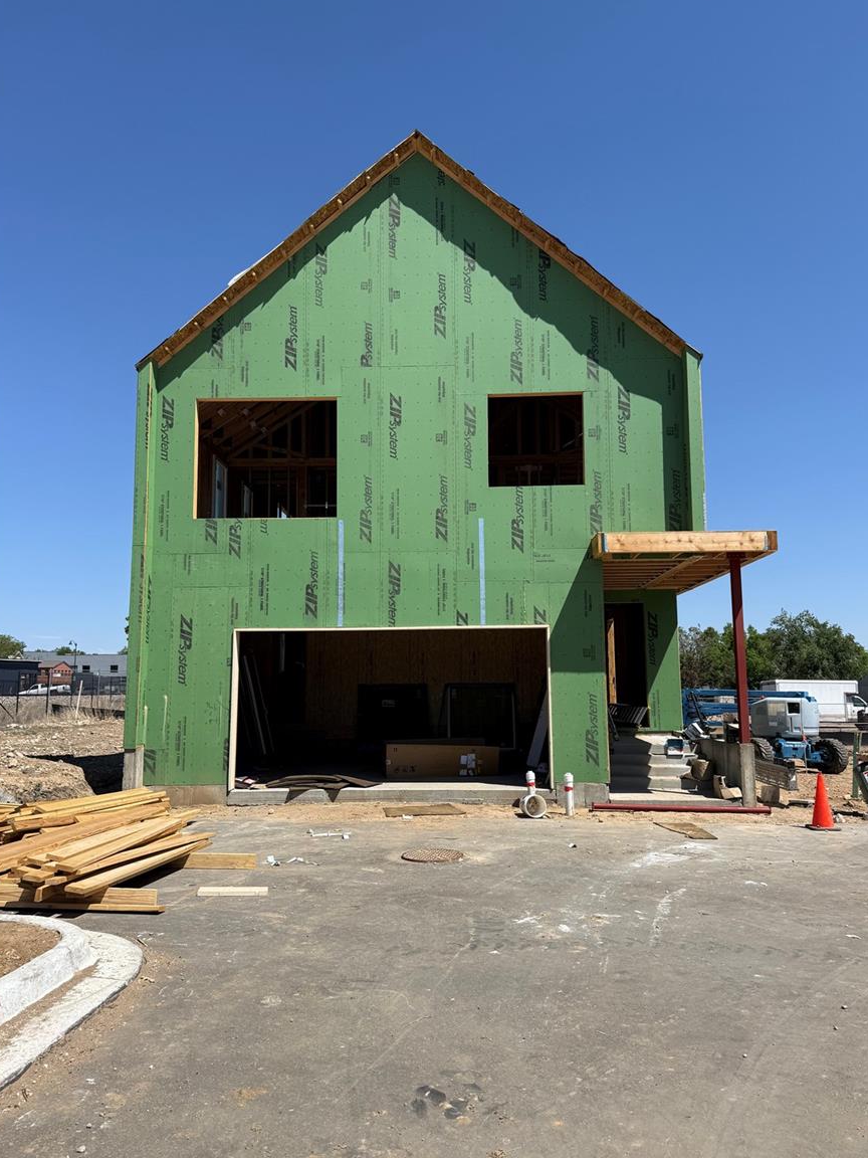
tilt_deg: +8.7
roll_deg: -0.5
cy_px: 587
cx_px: 440
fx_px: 836
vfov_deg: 69.4
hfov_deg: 54.9
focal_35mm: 25
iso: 80
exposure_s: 1/5319
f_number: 1.78
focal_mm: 6.76
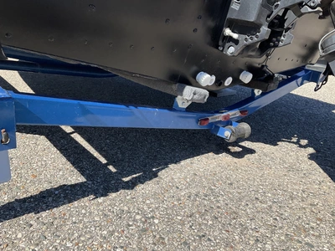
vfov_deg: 48.2
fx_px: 281
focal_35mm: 29
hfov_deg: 61.7
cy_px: 126
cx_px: 168
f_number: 1.8
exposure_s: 1/1279
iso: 25
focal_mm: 3
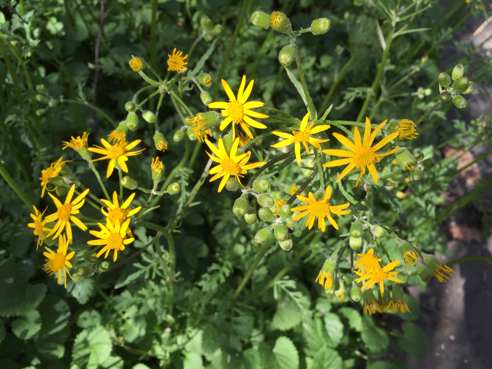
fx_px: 412
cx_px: 246
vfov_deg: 48.2
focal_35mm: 29
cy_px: 184
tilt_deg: -59.7
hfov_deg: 61.7
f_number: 2.2
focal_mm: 4.15
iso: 32
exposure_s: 1/581
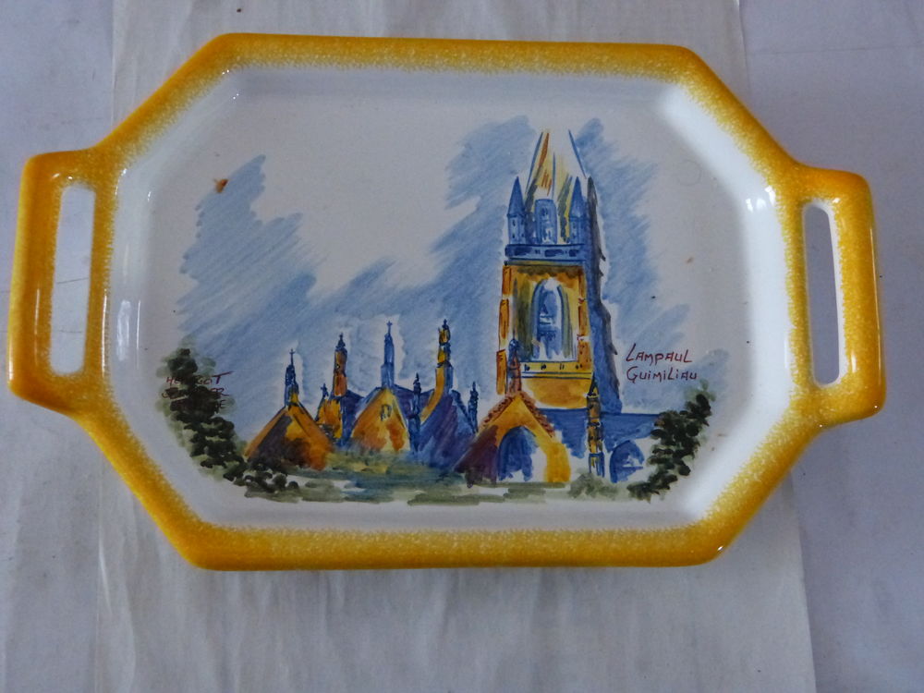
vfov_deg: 38.7
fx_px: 988
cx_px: 462
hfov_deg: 50.1
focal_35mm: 37
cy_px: 346
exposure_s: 1/15
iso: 1000
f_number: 3.1
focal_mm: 6.5
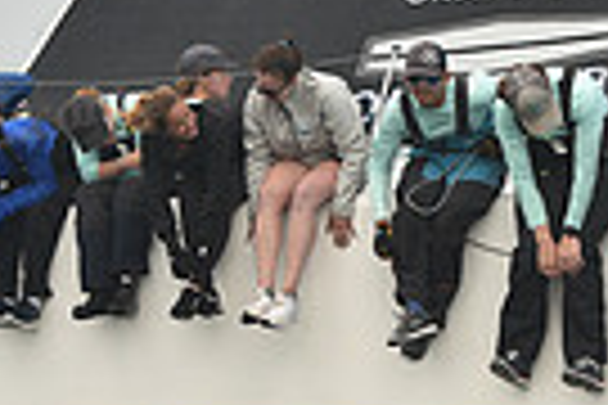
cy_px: 335
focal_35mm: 408
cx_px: 365
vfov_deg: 3.4
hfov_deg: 5.1
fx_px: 6890
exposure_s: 1/500
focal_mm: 95
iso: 250
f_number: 4.5
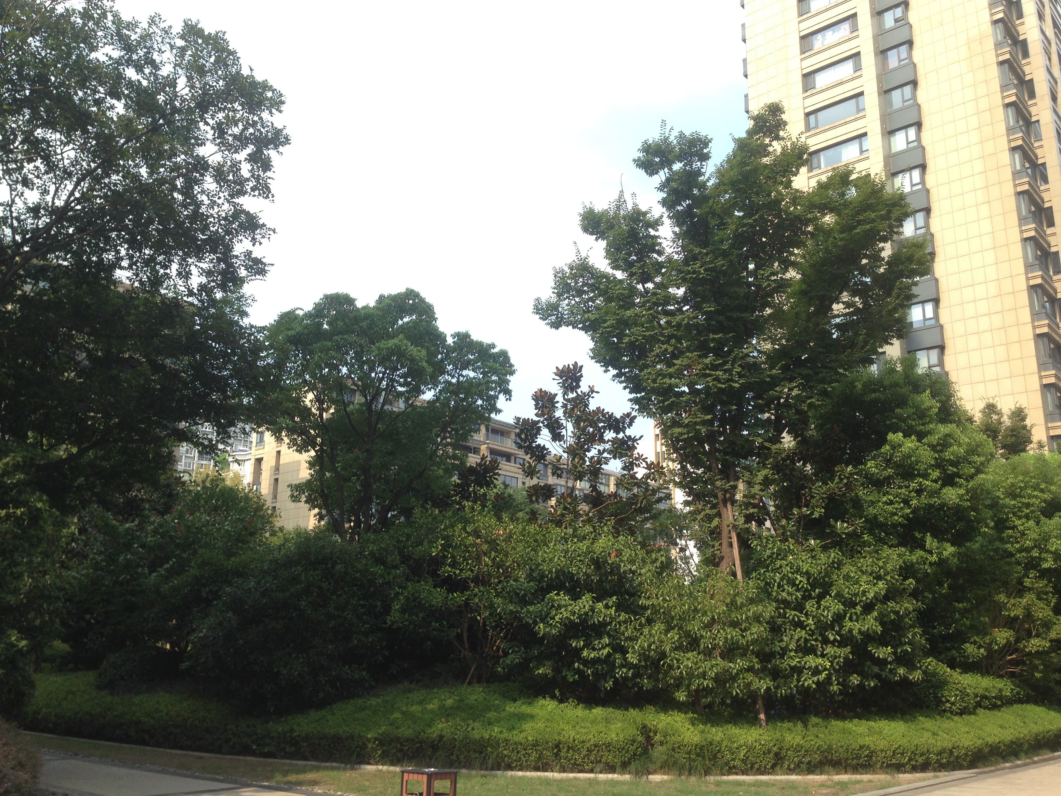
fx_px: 1011
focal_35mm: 33
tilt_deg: +14.4
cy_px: 398
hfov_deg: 55.4
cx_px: 530
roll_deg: -1.9
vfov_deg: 42.9
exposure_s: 1/570
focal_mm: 4.12
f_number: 2.4
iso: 50
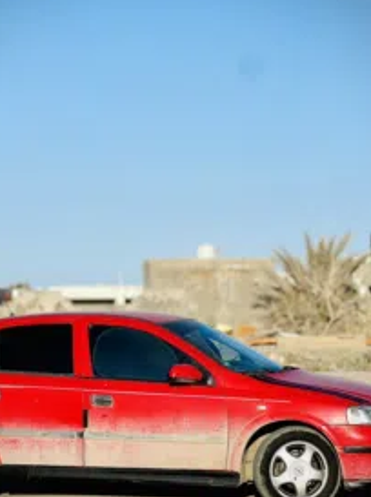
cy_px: 249
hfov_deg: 13.1
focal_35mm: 113
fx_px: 1619
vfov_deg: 17.4
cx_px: 165
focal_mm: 9
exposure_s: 1/943
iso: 32
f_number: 2.8
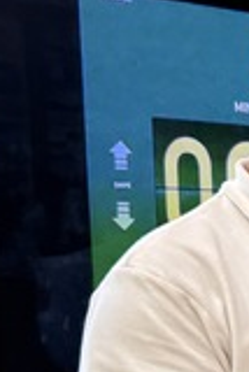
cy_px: 413
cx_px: 539
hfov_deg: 11.8
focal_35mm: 101
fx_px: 1046
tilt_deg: -8.9
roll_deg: -0.4
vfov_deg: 19.3
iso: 200
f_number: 1.78
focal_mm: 6.76
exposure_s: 1/193
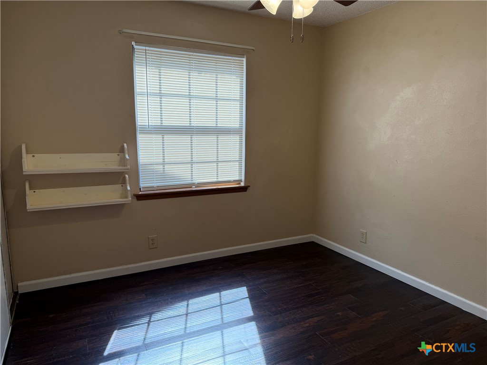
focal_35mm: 24
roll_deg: -1.0
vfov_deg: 56.8
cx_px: 244
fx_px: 338
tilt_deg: -9.4
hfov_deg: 71.6
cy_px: 182
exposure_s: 1/183
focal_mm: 6.76
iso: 100
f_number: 1.78
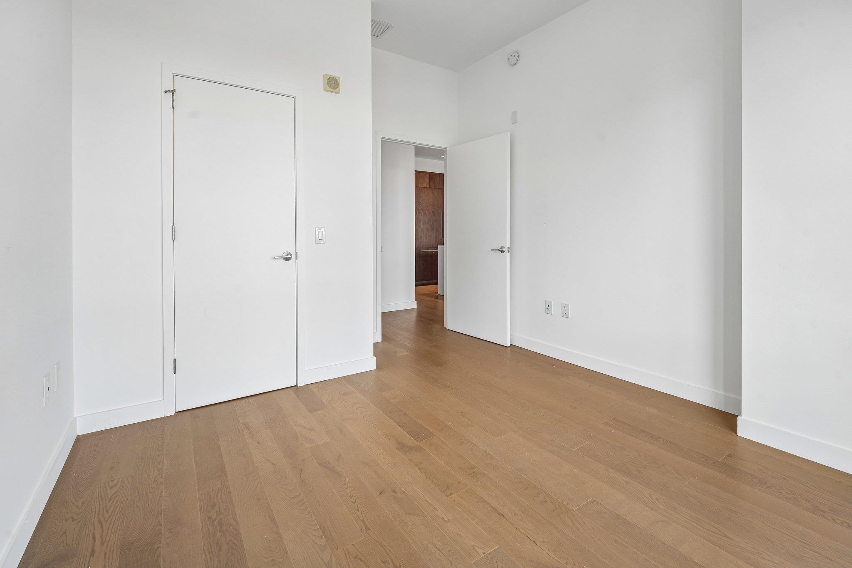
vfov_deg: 81.2
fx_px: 331
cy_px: 284
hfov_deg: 104.3
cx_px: 426
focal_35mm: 14
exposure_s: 1/50
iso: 200
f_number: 7.1
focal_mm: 14
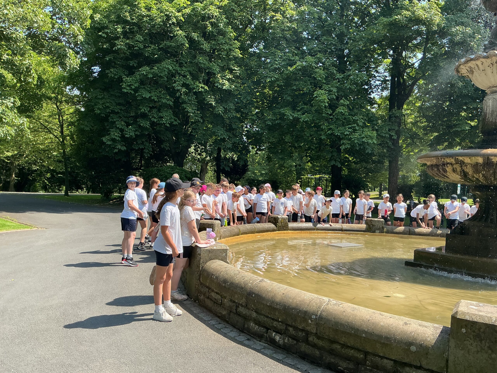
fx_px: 416
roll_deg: -2.0
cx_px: 248
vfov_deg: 48.2
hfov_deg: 61.7
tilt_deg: +0.4
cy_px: 186
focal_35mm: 29
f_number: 1.8
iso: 25
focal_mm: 3
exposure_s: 1/620
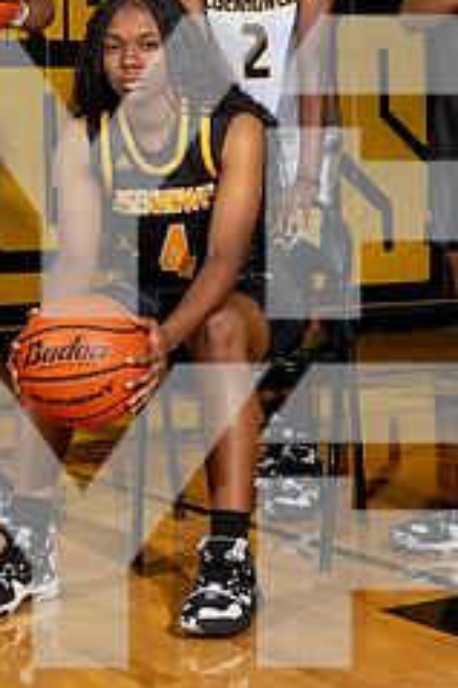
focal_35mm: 85
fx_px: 1624
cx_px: 210
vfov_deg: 23.7
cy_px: 168
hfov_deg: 16.0
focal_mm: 35
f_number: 8
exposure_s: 1/250
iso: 800
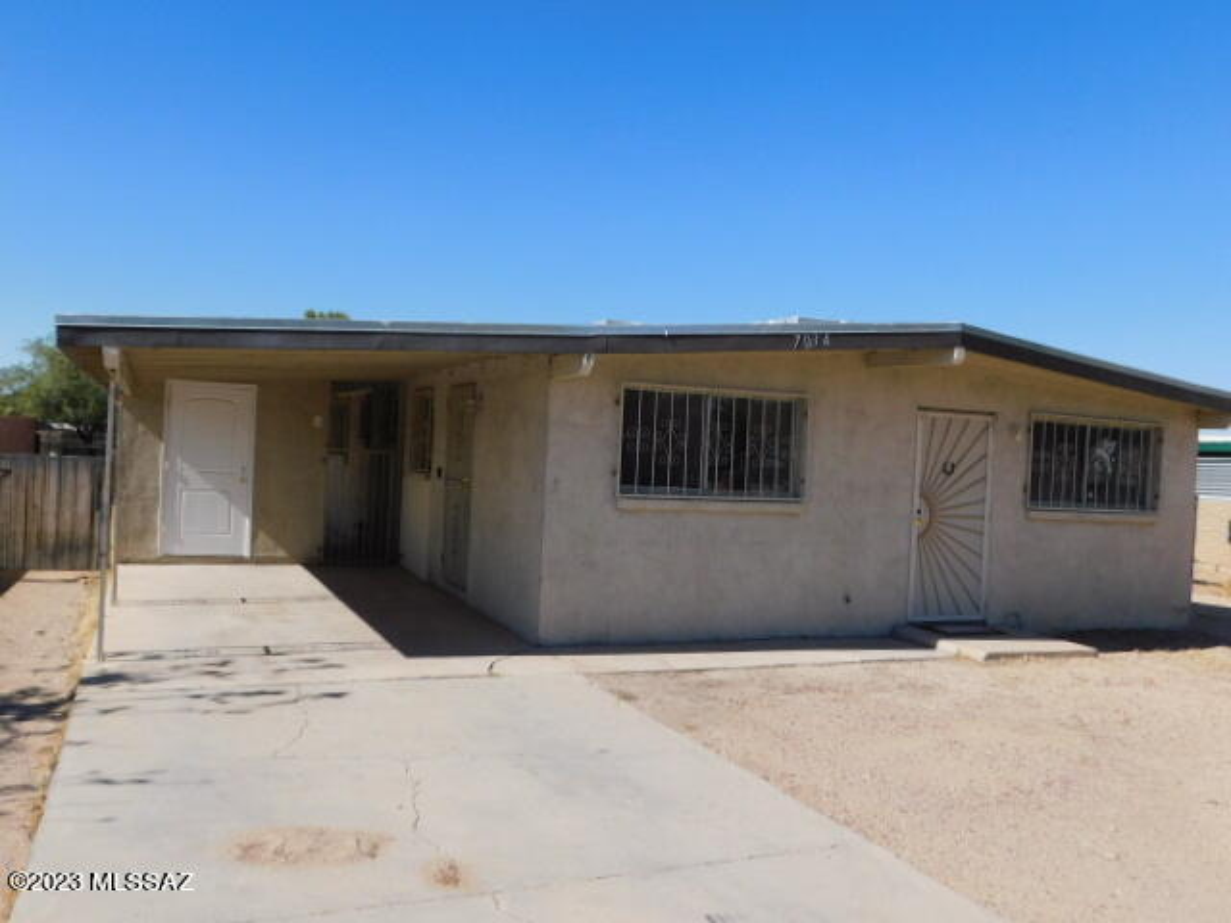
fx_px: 1067
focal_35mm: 30
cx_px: 616
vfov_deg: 46.8
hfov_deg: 60.0
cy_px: 462
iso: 125
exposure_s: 1/500
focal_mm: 5.3
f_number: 6.4
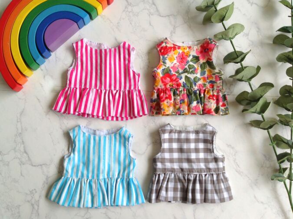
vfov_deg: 40.6
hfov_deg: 52.7
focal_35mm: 35
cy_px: 110
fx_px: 296
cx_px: 146
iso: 50
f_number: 2.4
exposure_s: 1/248
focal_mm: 4.28
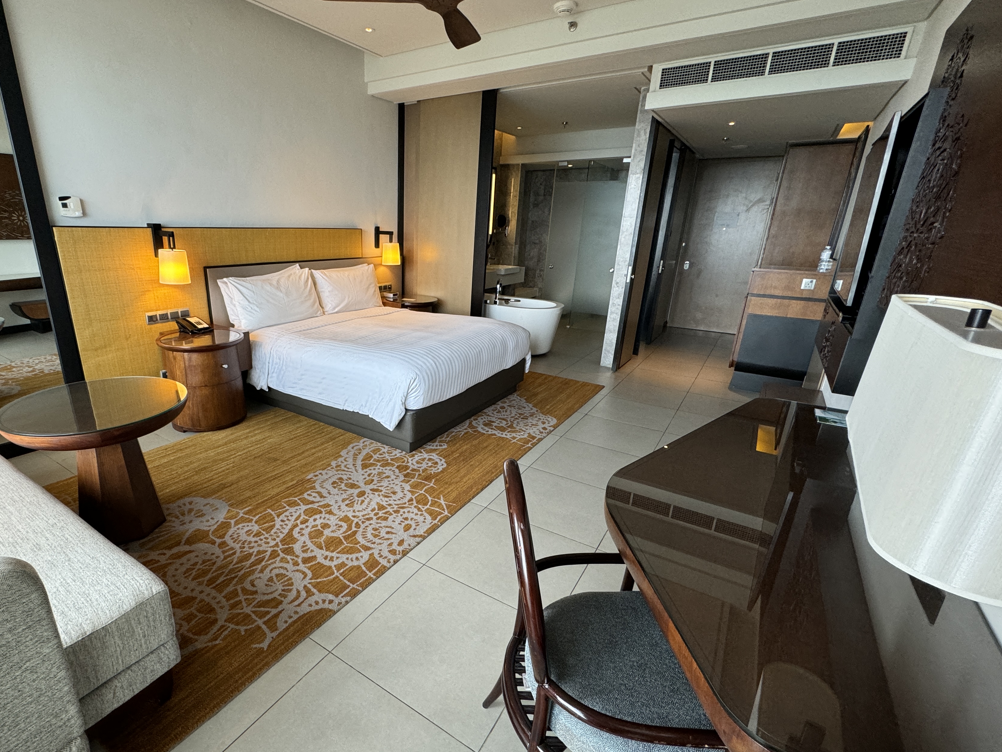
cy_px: 397
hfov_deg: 90.1
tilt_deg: -19.0
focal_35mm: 17
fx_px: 492
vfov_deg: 74.7
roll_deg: -0.9
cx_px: 413
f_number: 2.2
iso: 200
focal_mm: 2.22
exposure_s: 1/100
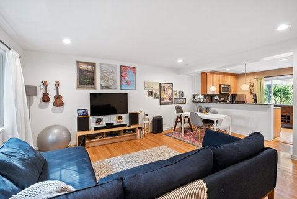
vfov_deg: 70.5
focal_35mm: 17
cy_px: 100
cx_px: 148
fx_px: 140
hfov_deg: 93.2
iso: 200
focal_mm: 17
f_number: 8
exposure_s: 1/3
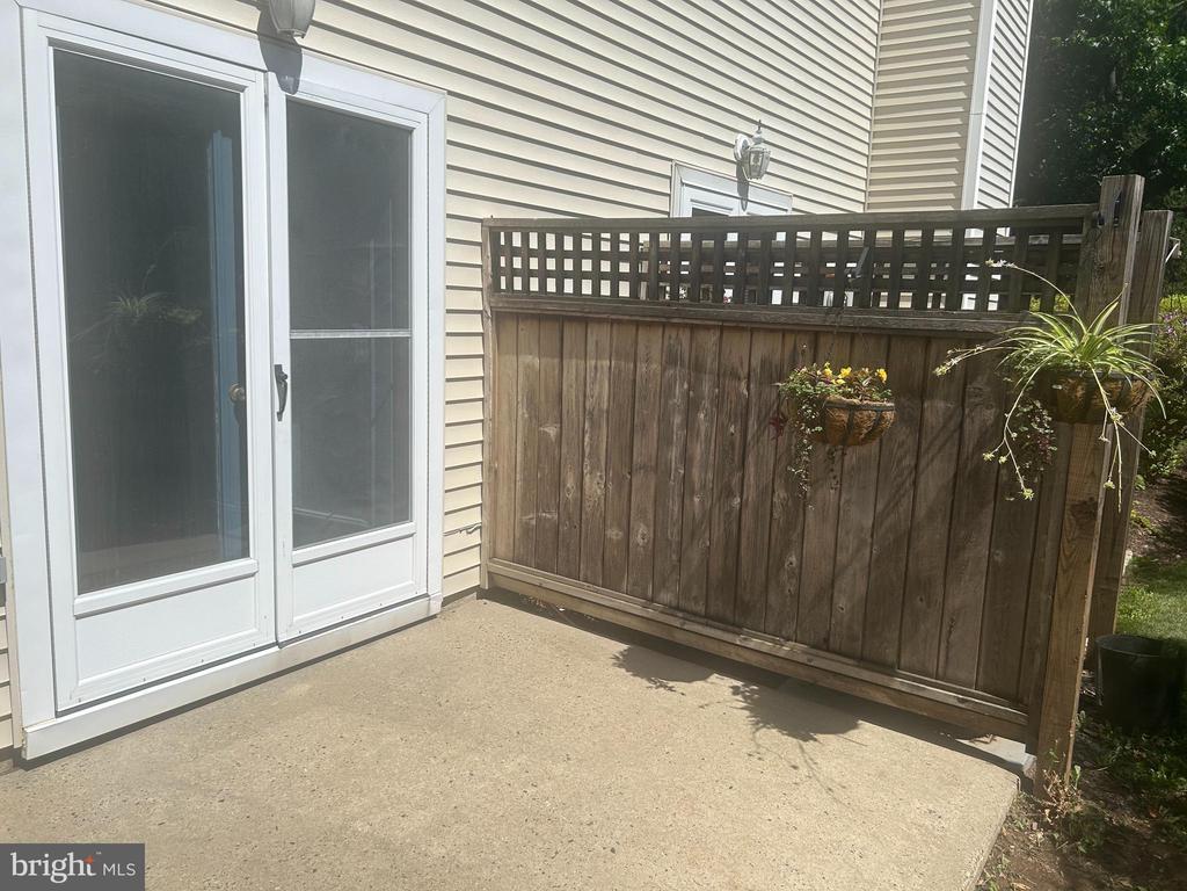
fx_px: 892
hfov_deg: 67.3
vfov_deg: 53.1
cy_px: 446
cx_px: 594
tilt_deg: -8.3
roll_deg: -1.6
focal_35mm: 26
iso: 50
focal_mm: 5.7
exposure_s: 1/7463
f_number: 1.5
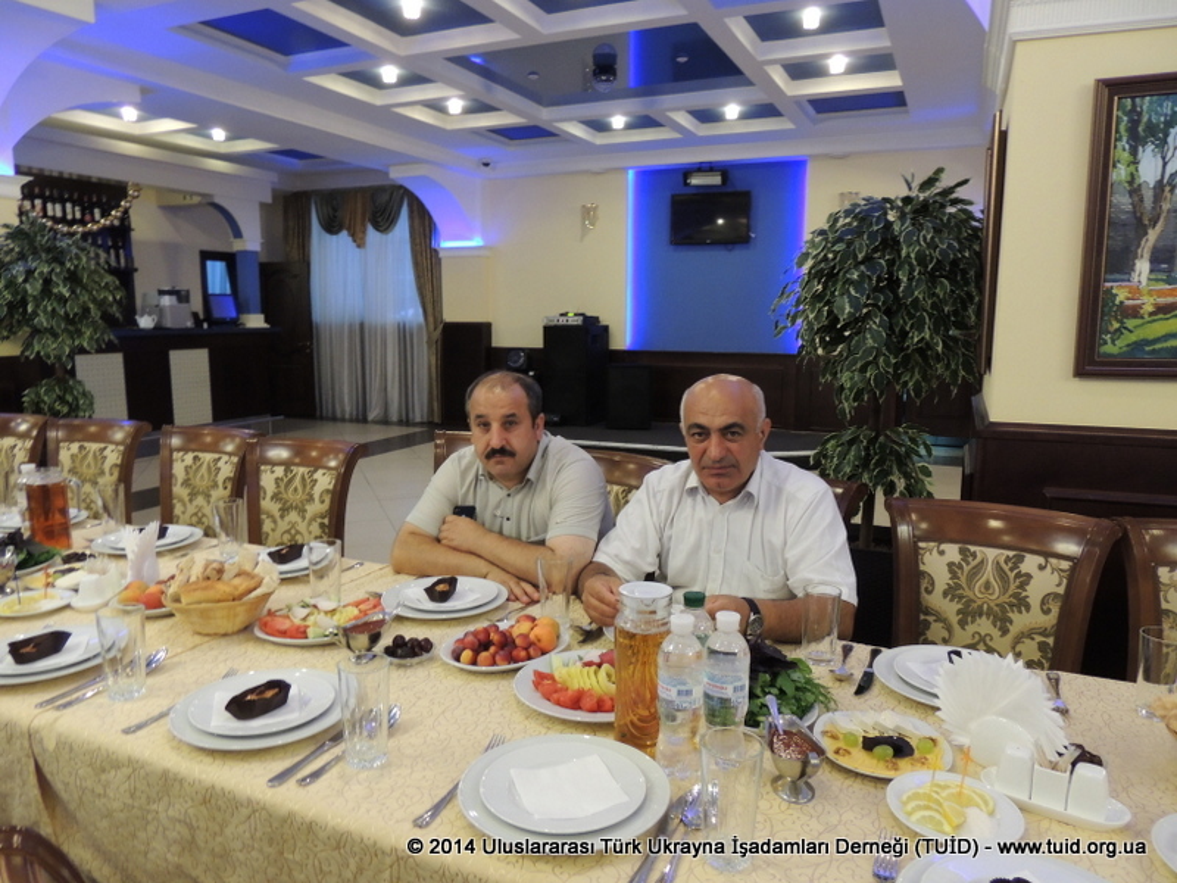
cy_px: 442
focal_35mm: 24
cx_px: 588
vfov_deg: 56.8
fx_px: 816
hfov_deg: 71.6
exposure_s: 1/10
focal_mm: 4.3
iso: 400
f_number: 3
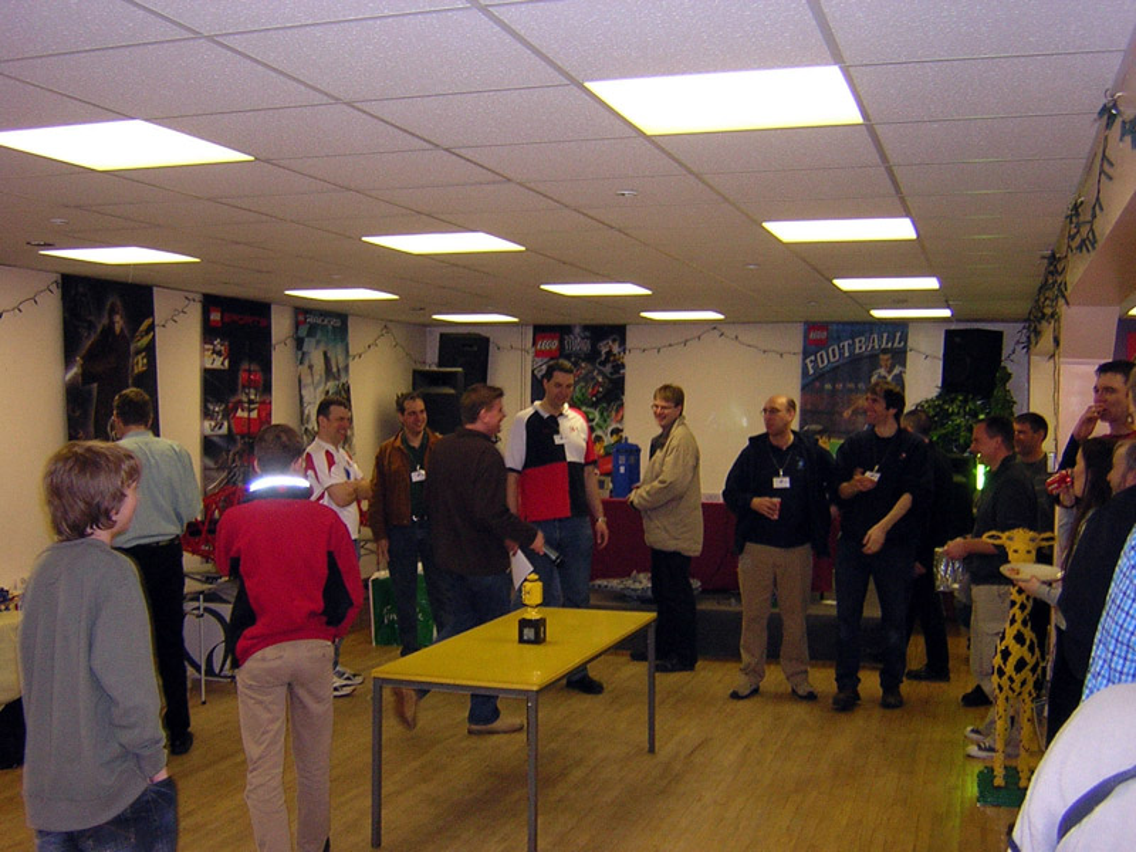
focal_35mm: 36
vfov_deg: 39.7
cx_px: 568
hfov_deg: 51.4
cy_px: 426
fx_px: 1181
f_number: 2.6
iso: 305
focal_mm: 4.7
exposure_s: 1/60.1
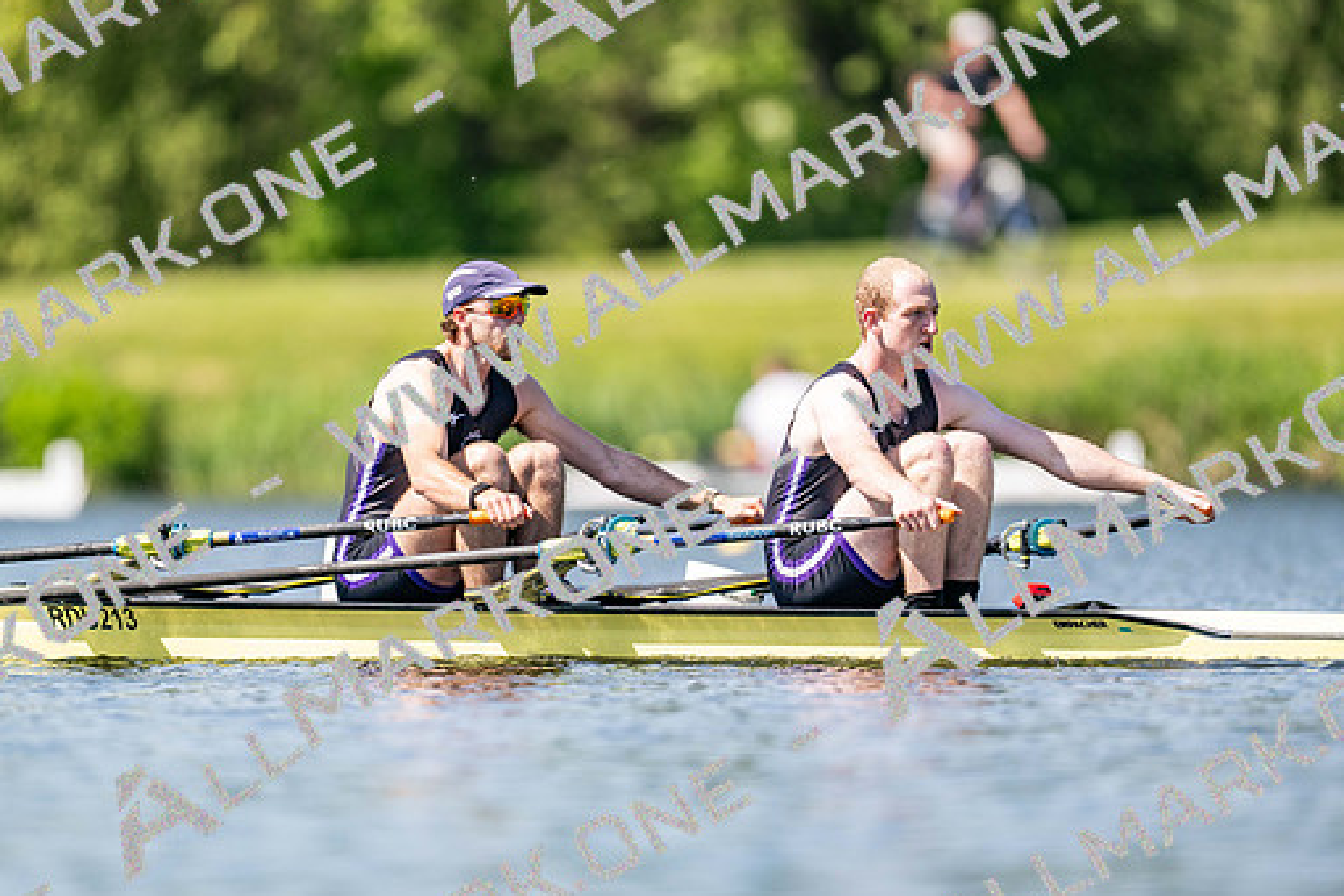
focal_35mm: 683
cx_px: 651
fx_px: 25497
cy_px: 473
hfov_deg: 3.0
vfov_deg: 2.0
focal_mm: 600
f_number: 4
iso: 360
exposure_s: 1/2500
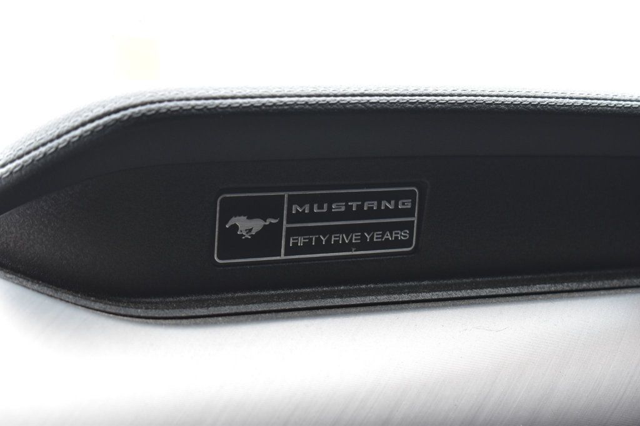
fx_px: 1466
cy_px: 213
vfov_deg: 16.5
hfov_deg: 24.6
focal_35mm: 82
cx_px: 320
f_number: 7.1
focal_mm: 55
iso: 400
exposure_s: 1/25
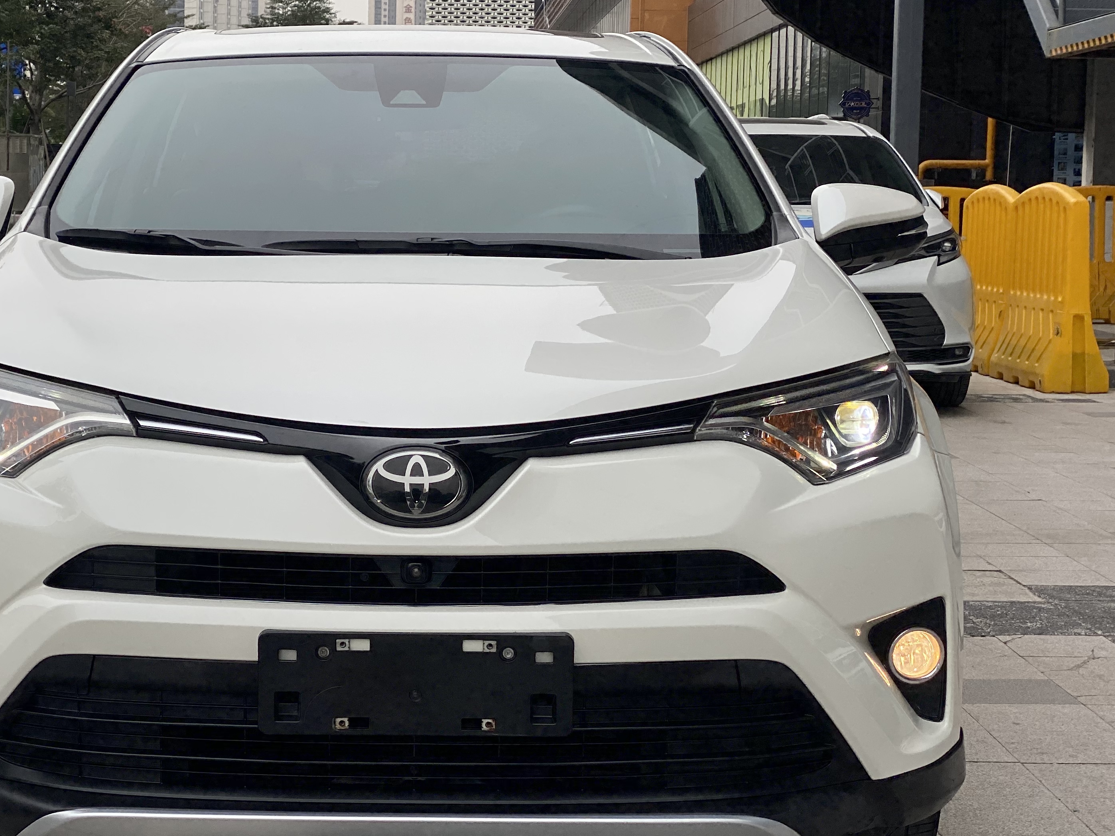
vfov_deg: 19.6
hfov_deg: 25.9
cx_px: 409
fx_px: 2416
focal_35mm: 75
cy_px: 369
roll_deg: -2.2
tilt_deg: -5.6
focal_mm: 6
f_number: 2
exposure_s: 1/773
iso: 20
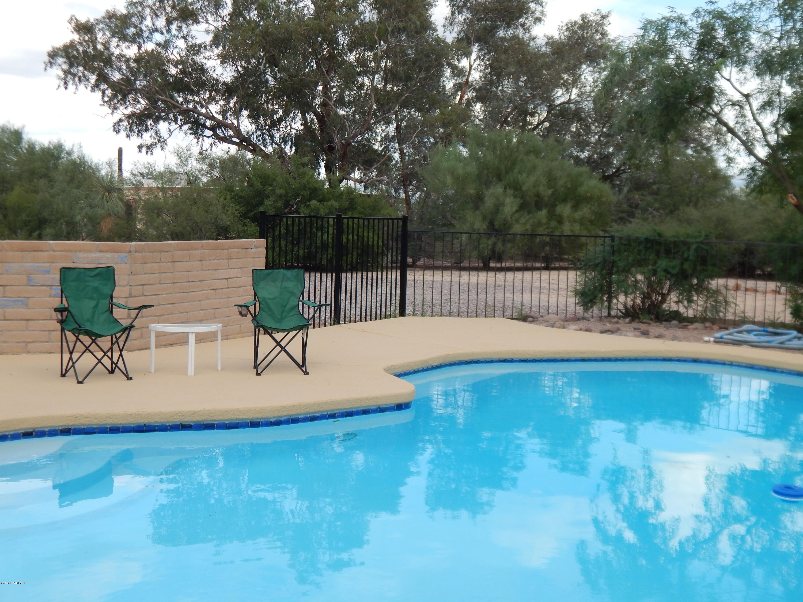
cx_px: 402
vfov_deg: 33.6
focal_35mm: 43
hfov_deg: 43.9
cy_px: 301
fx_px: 997
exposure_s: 1/500
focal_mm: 7.7
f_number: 3.6
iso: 125
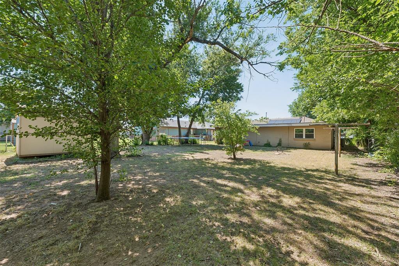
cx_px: 200
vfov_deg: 77.3
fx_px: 166
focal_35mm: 15
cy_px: 133
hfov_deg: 100.4
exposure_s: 1/50
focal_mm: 10
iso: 100
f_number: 6.3
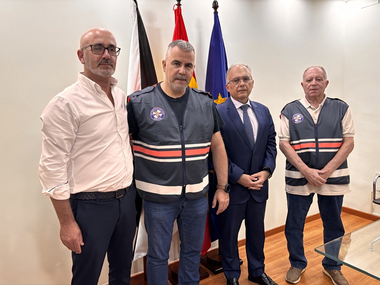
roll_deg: +1.9
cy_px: 142
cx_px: 190
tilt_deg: -8.2
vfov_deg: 53.1
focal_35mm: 26
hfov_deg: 67.3
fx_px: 285
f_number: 1.6
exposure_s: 1/50
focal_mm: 5.96
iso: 160
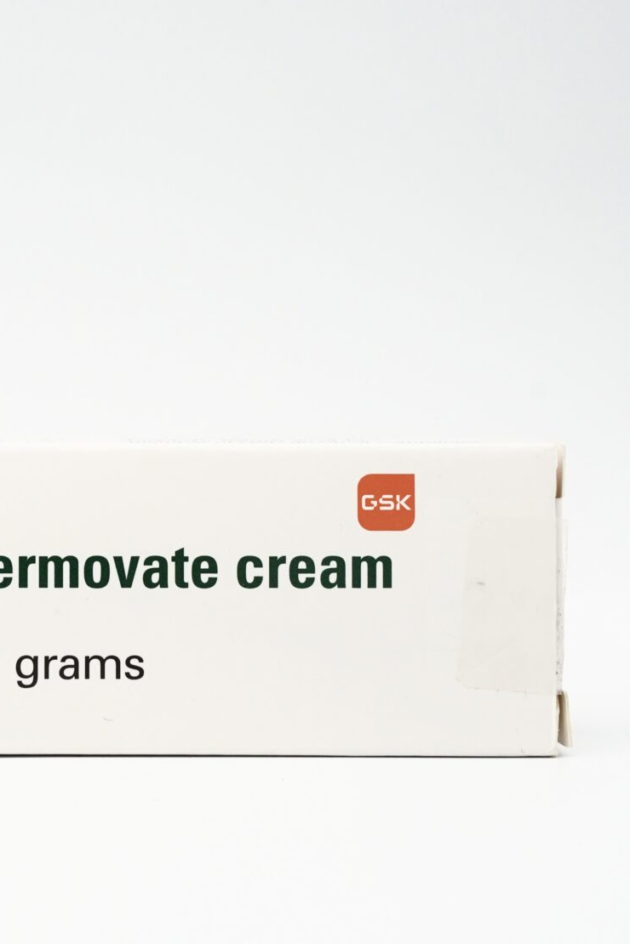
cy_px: 468
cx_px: 37
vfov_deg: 17.8
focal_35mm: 115
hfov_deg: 11.8
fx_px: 3020
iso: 1250
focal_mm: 49.9
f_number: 10
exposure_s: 1/200
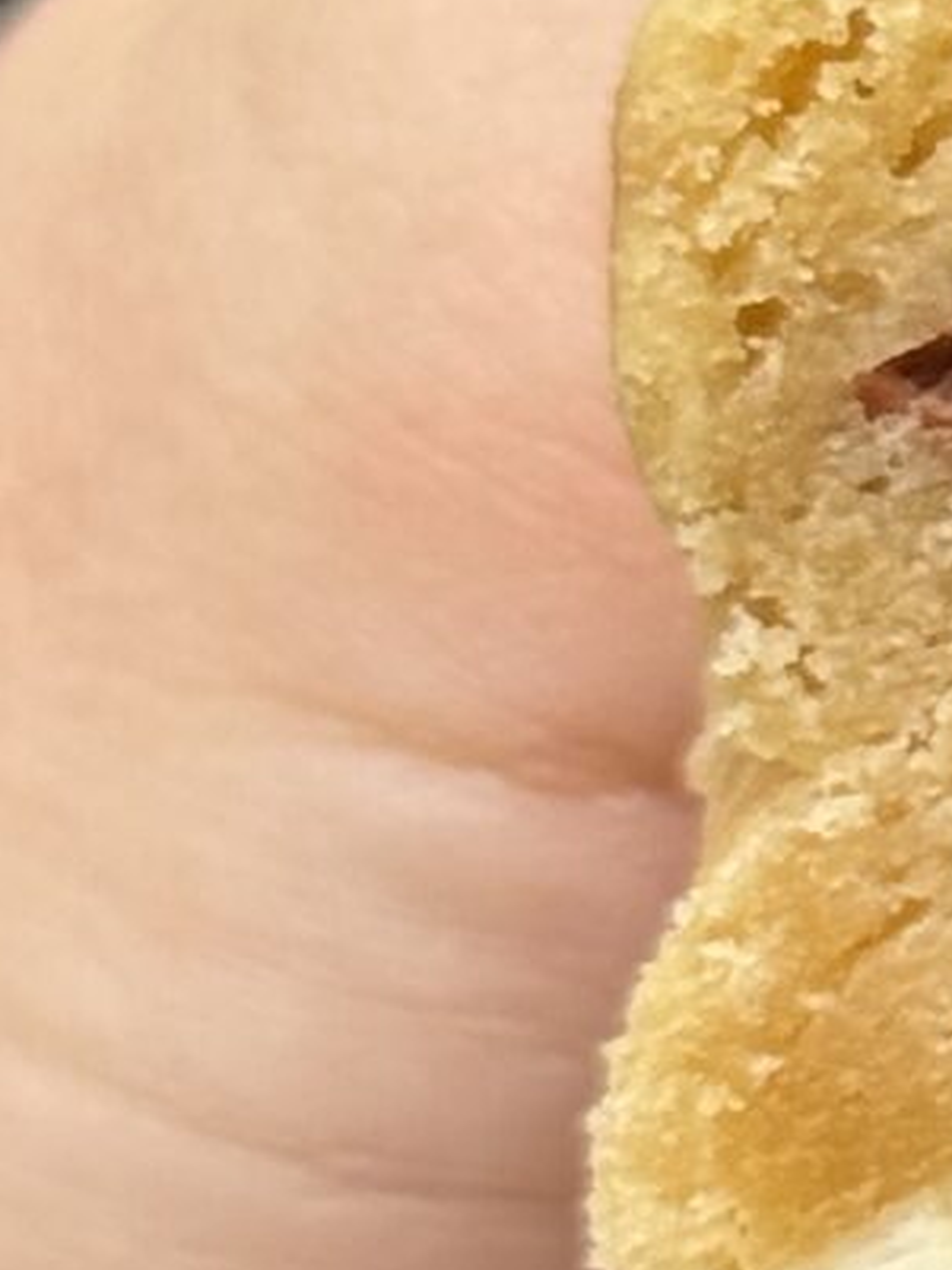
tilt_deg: -26.9
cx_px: 2612
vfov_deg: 6.4
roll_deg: +1.6
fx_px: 11257
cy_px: 121
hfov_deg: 4.7
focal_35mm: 307
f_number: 1.78
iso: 64
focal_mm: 6.76
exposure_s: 1/792
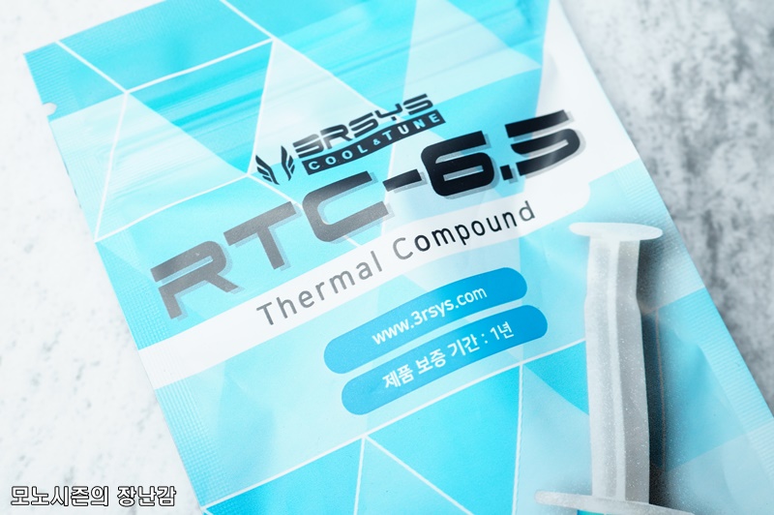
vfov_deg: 29.8
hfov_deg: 43.6
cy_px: 258
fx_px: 967
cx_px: 387
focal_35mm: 45
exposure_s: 1/200
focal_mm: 30
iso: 400
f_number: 7.1
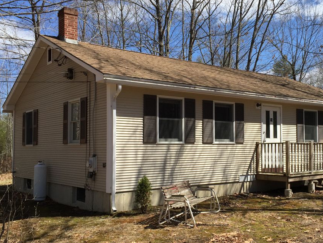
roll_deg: +0.6
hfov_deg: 45.3
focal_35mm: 41
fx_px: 383
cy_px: 132
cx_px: 208
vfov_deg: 35.1
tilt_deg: +2.1
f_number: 2.2
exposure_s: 1/1647
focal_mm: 4.15
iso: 32
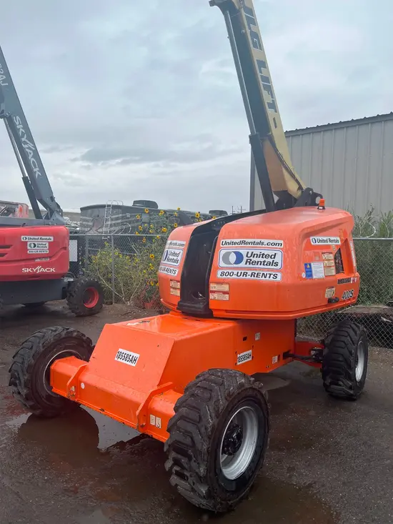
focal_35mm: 26
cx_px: 196
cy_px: 262
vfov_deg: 67.3
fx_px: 393
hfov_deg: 53.1
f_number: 1.6
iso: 50
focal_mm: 5.1
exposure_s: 1/1355
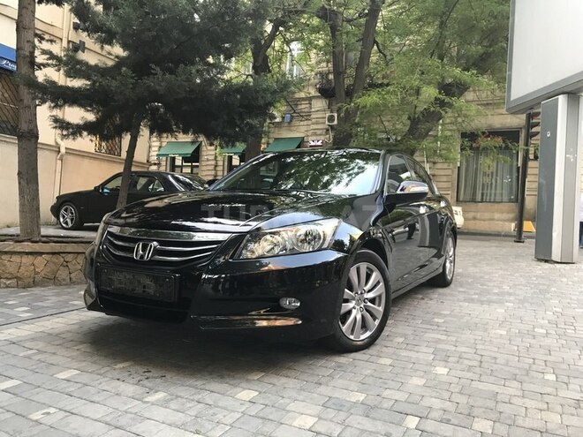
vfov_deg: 49.7
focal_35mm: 28
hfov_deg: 63.4
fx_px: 472
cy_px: 218
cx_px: 292
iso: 32
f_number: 1.8
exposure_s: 1/33
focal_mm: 3.99
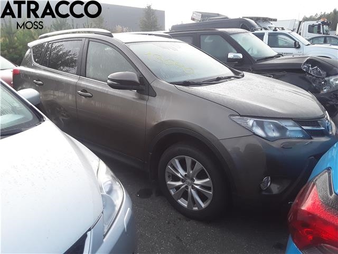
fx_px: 273
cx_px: 169
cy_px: 127
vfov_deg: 49.7
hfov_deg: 63.4
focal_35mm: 28
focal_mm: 2.91
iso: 40
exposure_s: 1/421
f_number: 1.9
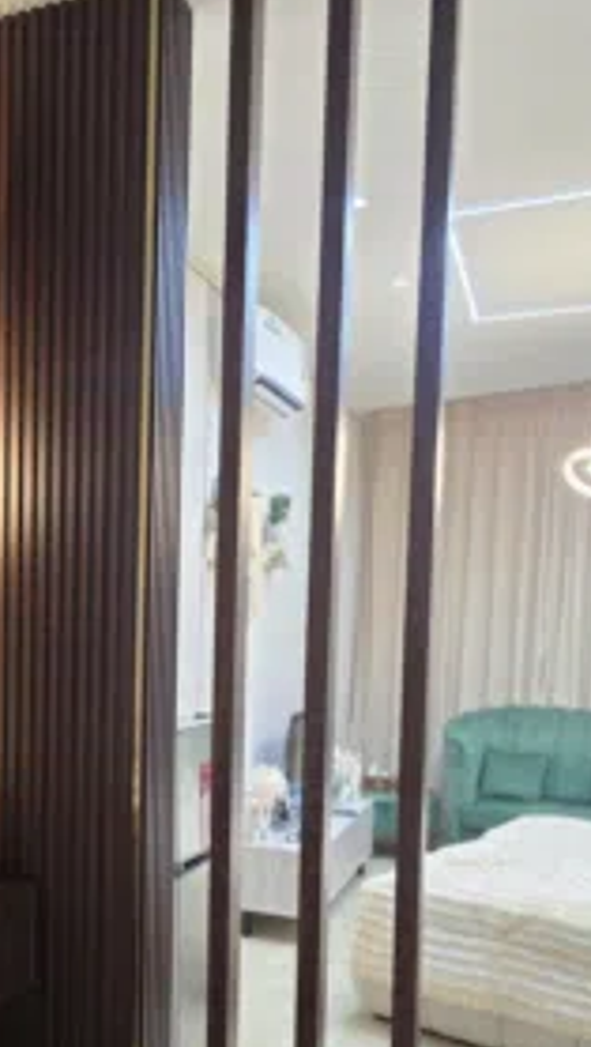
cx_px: 64
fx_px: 1000
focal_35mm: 36
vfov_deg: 54.4
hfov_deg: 31.5
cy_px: 678
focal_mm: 6.3
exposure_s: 1/100
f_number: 1.7
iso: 250
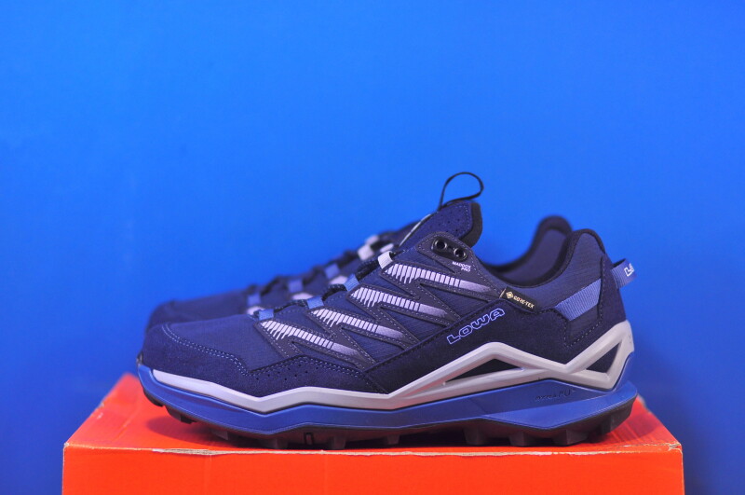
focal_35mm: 75
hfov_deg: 27.0
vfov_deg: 18.1
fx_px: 1550
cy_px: 248
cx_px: 372
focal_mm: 50
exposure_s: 1/320
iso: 250
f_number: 2.2
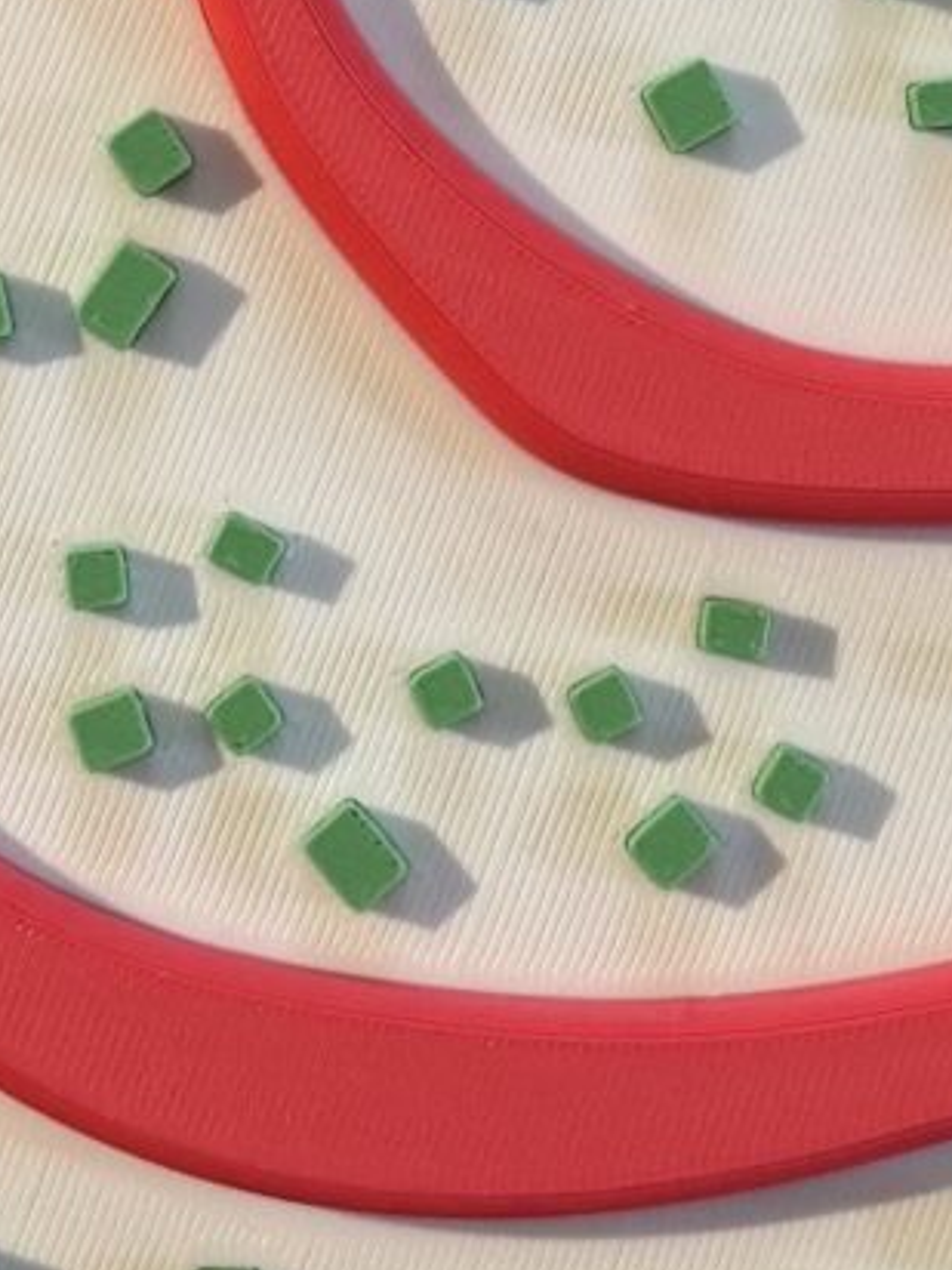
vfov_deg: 12.8
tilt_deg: -81.1
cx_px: 656
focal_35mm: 149
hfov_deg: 9.9
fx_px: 5464
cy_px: -388
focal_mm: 6.76
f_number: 1.78
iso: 160
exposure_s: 1/60
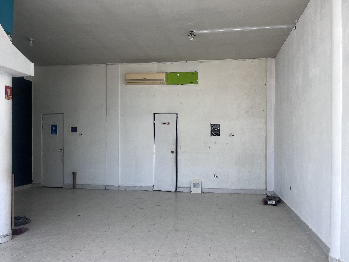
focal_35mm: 28
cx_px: 178
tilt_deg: -0.3
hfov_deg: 63.4
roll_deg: +0.6
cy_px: 141
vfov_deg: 49.7
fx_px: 282
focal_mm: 5.1
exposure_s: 1/171
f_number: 1.6
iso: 40
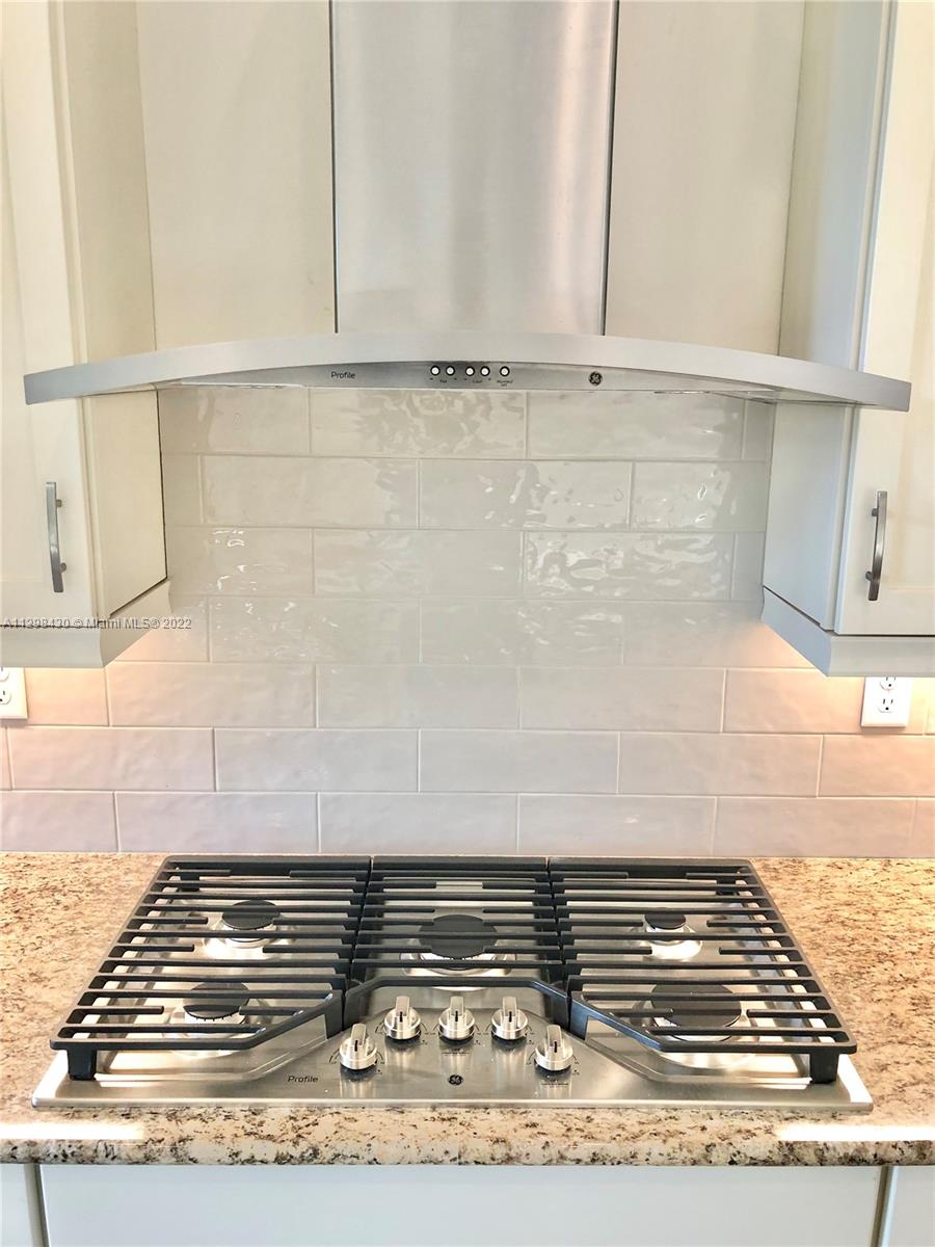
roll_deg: -1.5
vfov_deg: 63.4
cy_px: 624
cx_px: 468
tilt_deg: -13.4
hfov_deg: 49.7
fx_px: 1008
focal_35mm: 28
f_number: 1.8
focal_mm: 3.99
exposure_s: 1/30
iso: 25
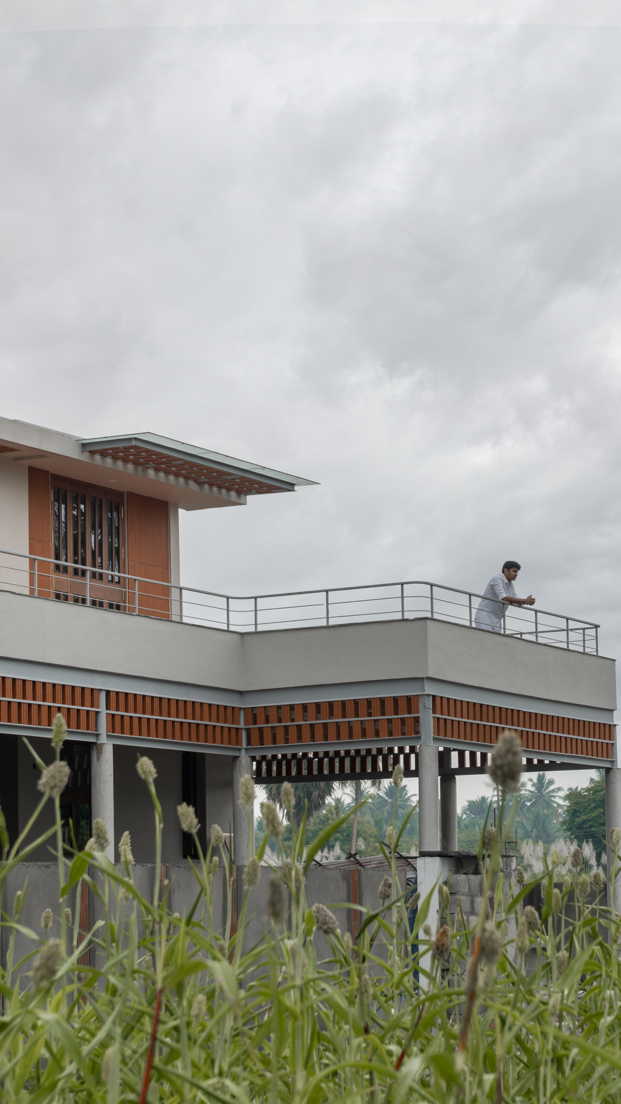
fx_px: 2166
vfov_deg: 28.6
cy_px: 554
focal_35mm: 74
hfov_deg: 16.3
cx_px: 322
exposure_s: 1/100
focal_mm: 70
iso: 100
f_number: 8
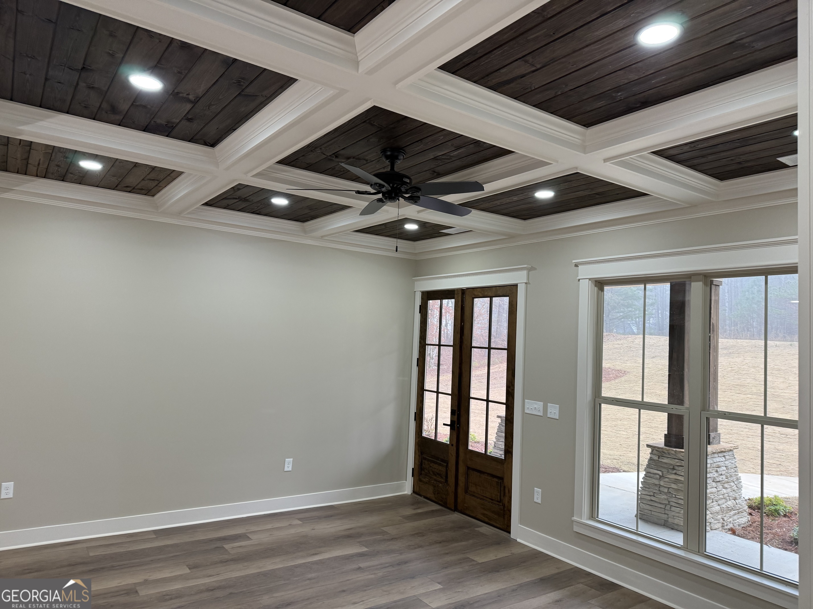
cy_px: 304
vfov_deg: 56.8
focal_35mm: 24
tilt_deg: +4.1
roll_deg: -2.4
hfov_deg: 71.6
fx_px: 564
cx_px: 406
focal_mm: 6.76
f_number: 1.78
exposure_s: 1/120
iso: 160
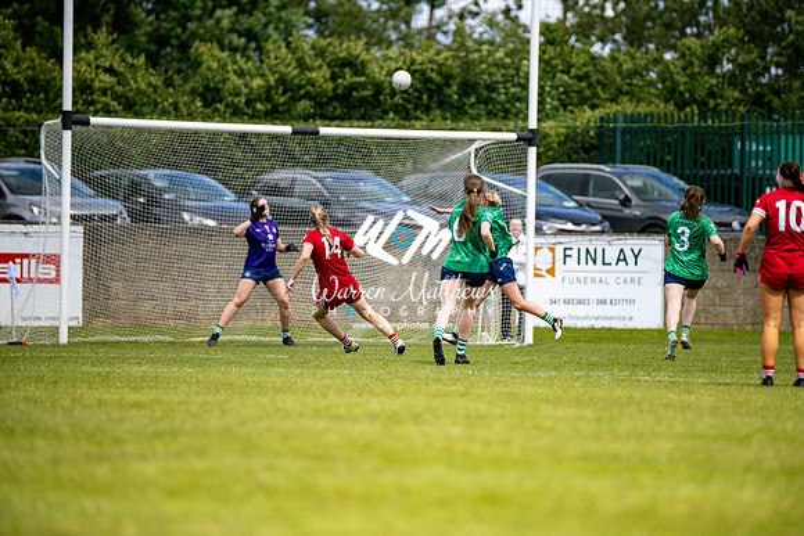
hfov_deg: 6.9
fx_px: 6701
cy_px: 268
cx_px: 402
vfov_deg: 4.6
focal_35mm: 300
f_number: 2.8
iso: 220
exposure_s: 1/6400
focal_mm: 300
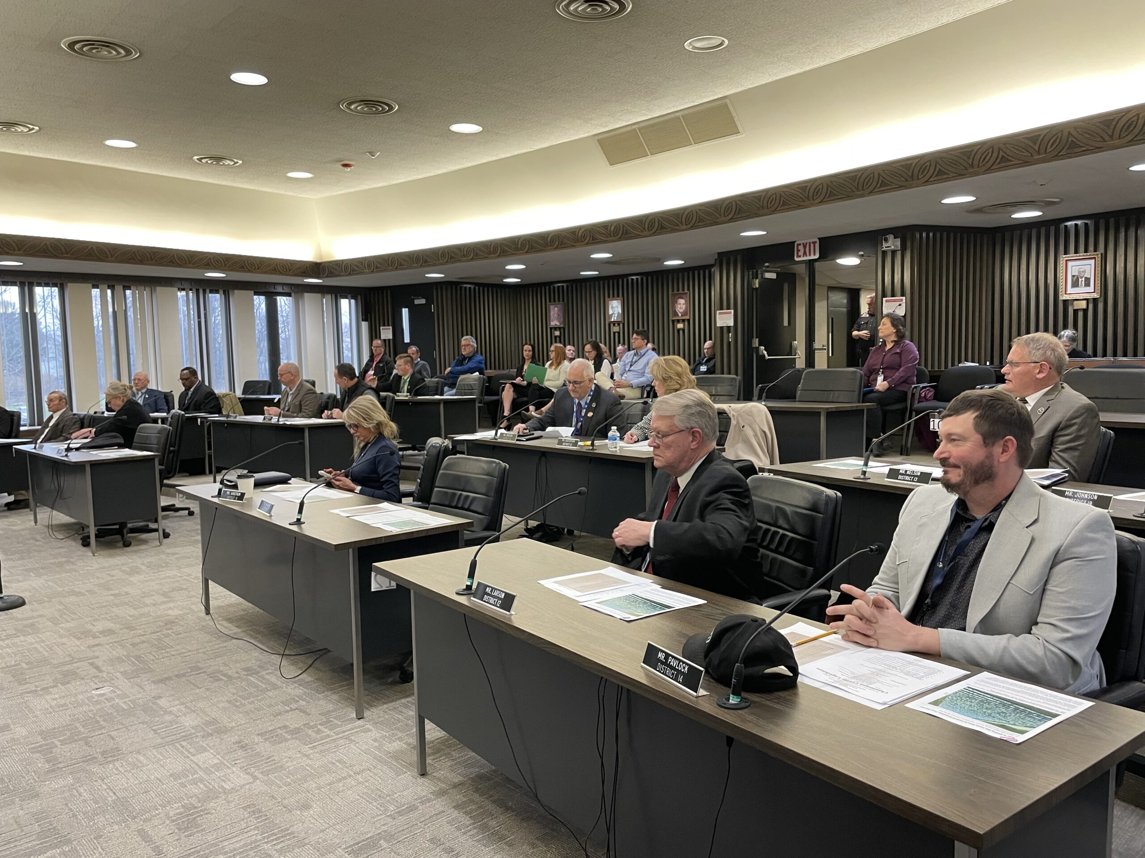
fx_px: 860
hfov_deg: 67.3
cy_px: 429
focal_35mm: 26
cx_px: 572
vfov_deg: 53.1
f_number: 1.6
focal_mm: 4.2
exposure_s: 1/60
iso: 200
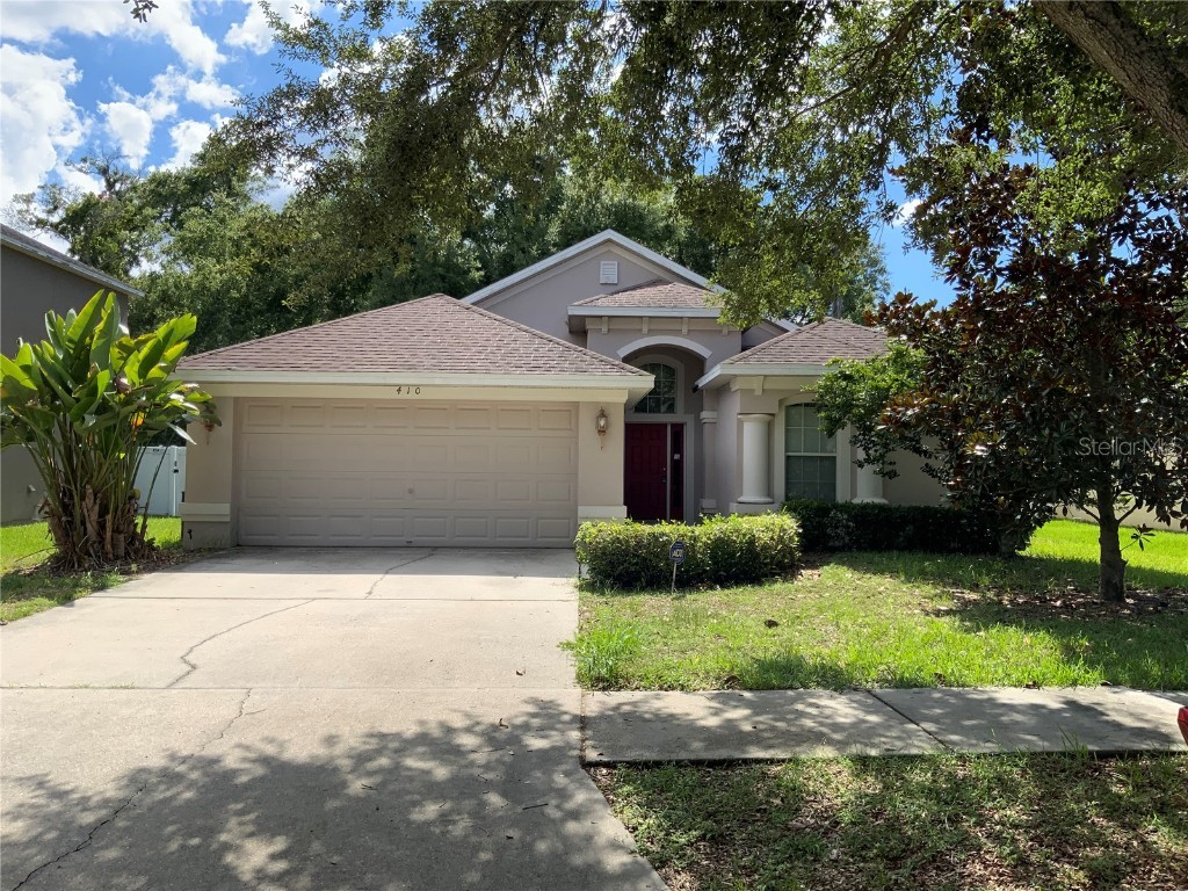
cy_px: 446
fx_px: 995
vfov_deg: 48.2
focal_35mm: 29
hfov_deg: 61.7
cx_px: 594
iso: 16
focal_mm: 3
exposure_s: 1/1250
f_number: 1.8
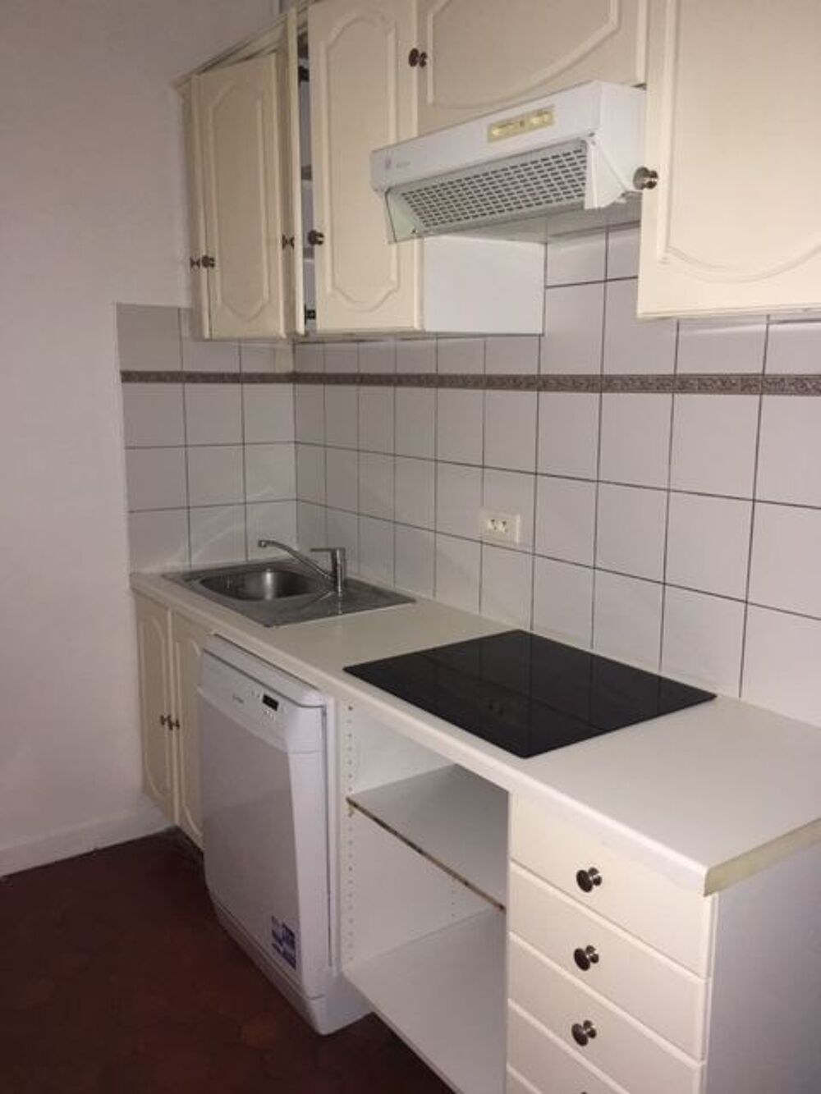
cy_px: 547
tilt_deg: -12.0
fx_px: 917
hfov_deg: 48.2
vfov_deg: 61.7
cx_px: 410
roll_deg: +0.0
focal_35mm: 29
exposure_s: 1/17
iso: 160
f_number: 2.2
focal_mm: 4.15
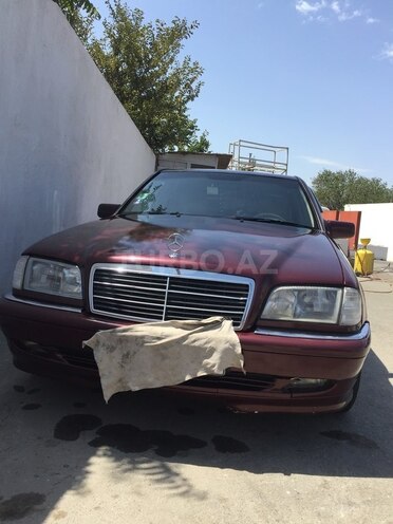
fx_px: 439
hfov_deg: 48.2
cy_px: 262
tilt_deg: -3.4
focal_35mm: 29
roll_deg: -6.1
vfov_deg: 61.7
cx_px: 196
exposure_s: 1/1647
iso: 32
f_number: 2.2
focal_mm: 4.15
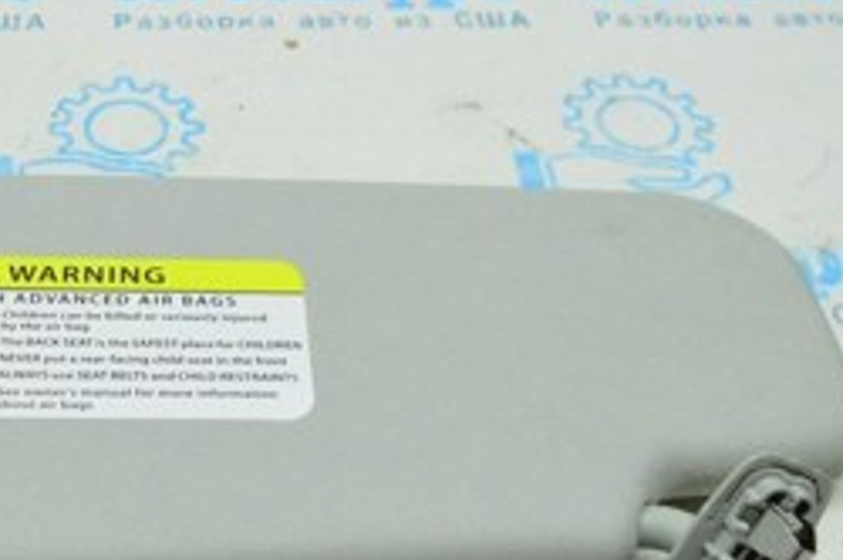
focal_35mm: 69
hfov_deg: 28.3
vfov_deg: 19.6
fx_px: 1614
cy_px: 373
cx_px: 105
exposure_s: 1/1000
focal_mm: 18
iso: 6400
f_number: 4
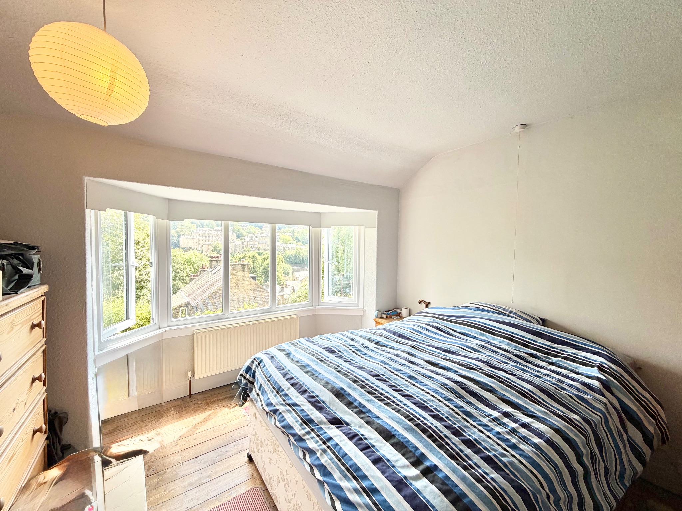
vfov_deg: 85.7
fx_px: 276
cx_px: 341
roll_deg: -0.2
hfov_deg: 102.1
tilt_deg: -2.5
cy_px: 256
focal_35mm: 14
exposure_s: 1/121
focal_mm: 2.22
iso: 50
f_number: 2.2
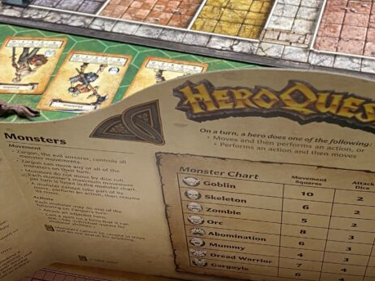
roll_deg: +0.9
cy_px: 51
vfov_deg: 24.8
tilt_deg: -36.5
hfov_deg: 33.1
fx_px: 628
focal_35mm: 58
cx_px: 234
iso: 100
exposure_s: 1/42
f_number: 1.8
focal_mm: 4.25
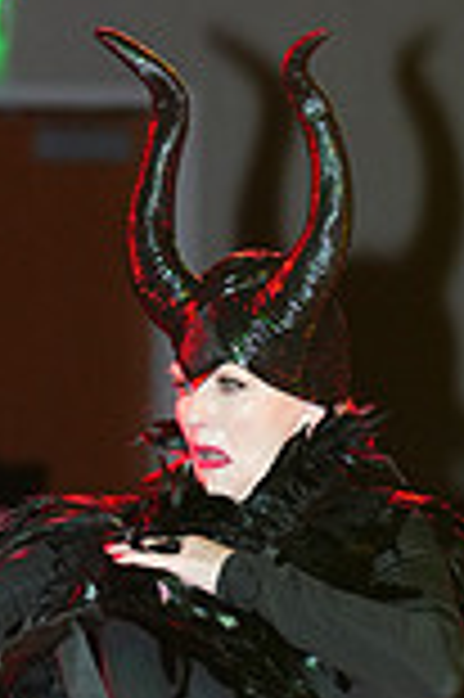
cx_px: -218
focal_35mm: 382
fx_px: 7401
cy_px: 995
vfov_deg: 5.4
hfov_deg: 3.6
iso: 2000
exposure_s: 1/200
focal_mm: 102
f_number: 3.2
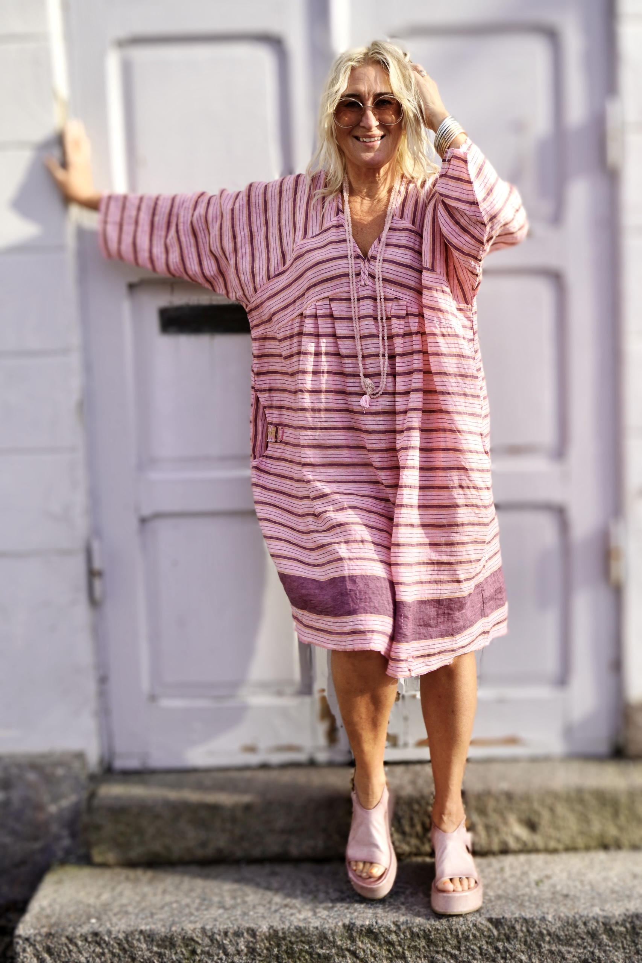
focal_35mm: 40
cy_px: 482
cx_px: 321
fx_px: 1083
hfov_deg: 33.0
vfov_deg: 47.9
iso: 100
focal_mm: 27
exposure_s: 1/320
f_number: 5
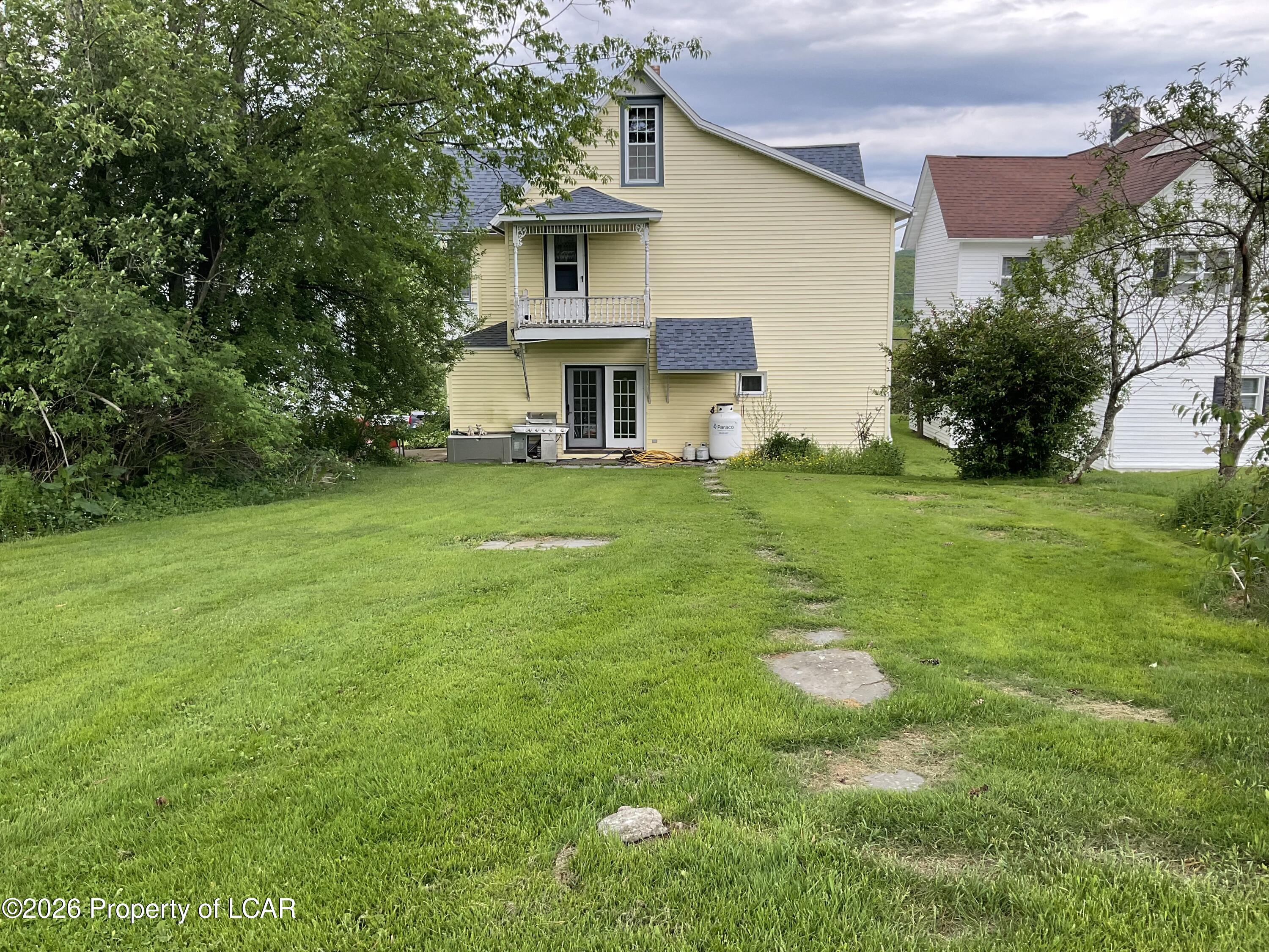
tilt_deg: -10.3
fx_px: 1063
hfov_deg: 61.7
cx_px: 634
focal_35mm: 29
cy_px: 476
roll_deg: +0.2
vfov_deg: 48.2
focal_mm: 3
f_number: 1.8
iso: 16
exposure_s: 1/419
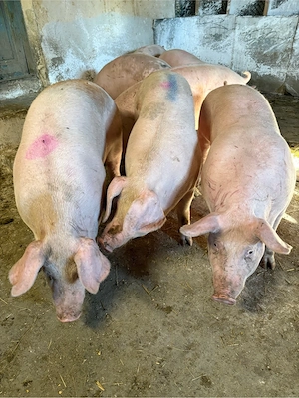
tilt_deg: -30.3
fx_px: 299
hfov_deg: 53.1
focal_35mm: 26
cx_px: 150
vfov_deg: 67.3
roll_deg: +1.5
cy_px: 199
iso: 250
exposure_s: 1/50
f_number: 1.6
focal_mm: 5.96
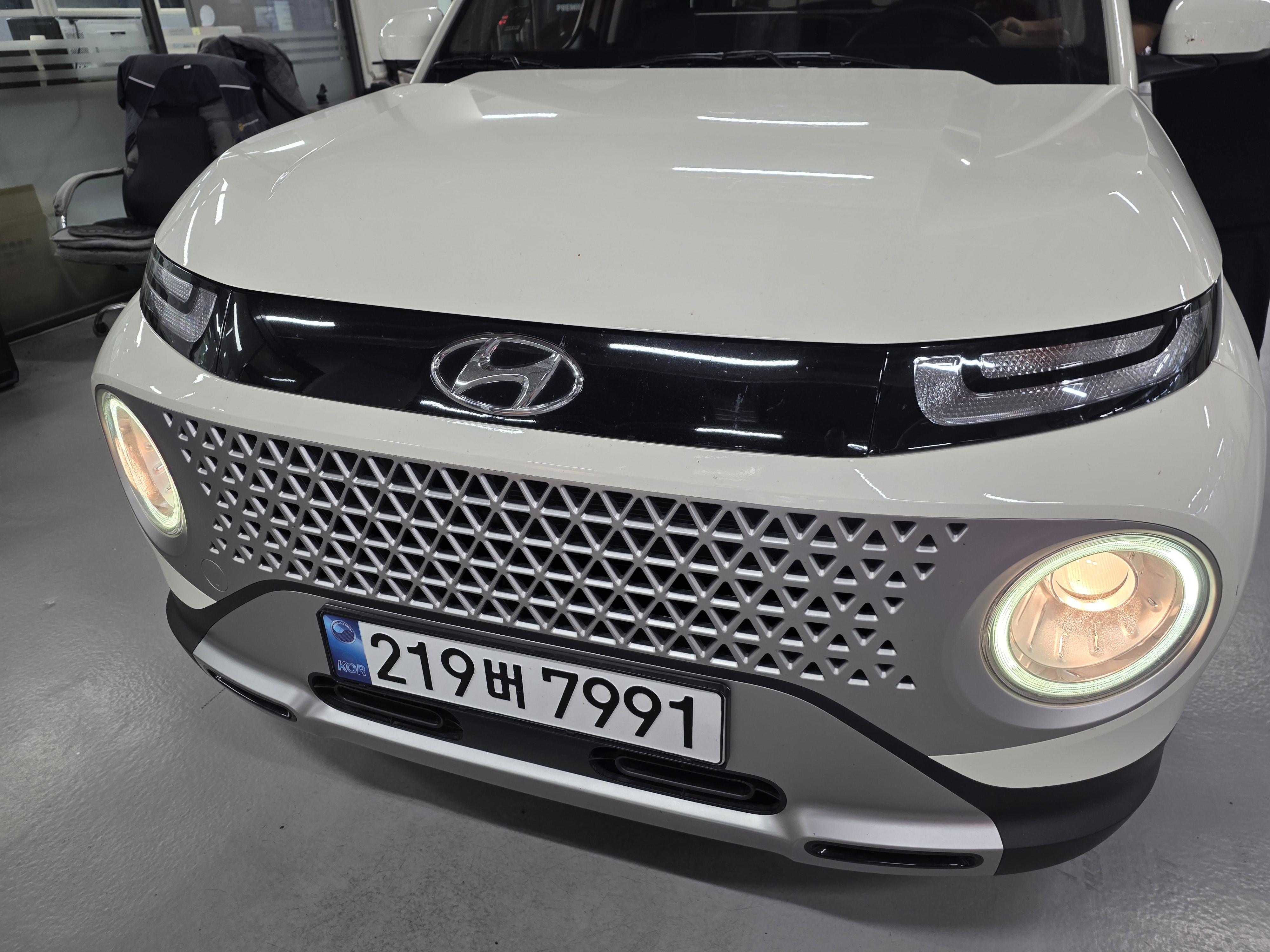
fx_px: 844
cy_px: 476
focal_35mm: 23
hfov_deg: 73.9
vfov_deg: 58.9
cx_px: 635
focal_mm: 6.25
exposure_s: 1/50
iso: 50
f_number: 1.7
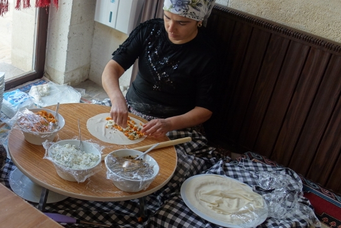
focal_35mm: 52
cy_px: 118
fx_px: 493
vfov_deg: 26.0
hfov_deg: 36.6
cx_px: 60
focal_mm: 10.4
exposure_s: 1/100
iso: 125
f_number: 2.5
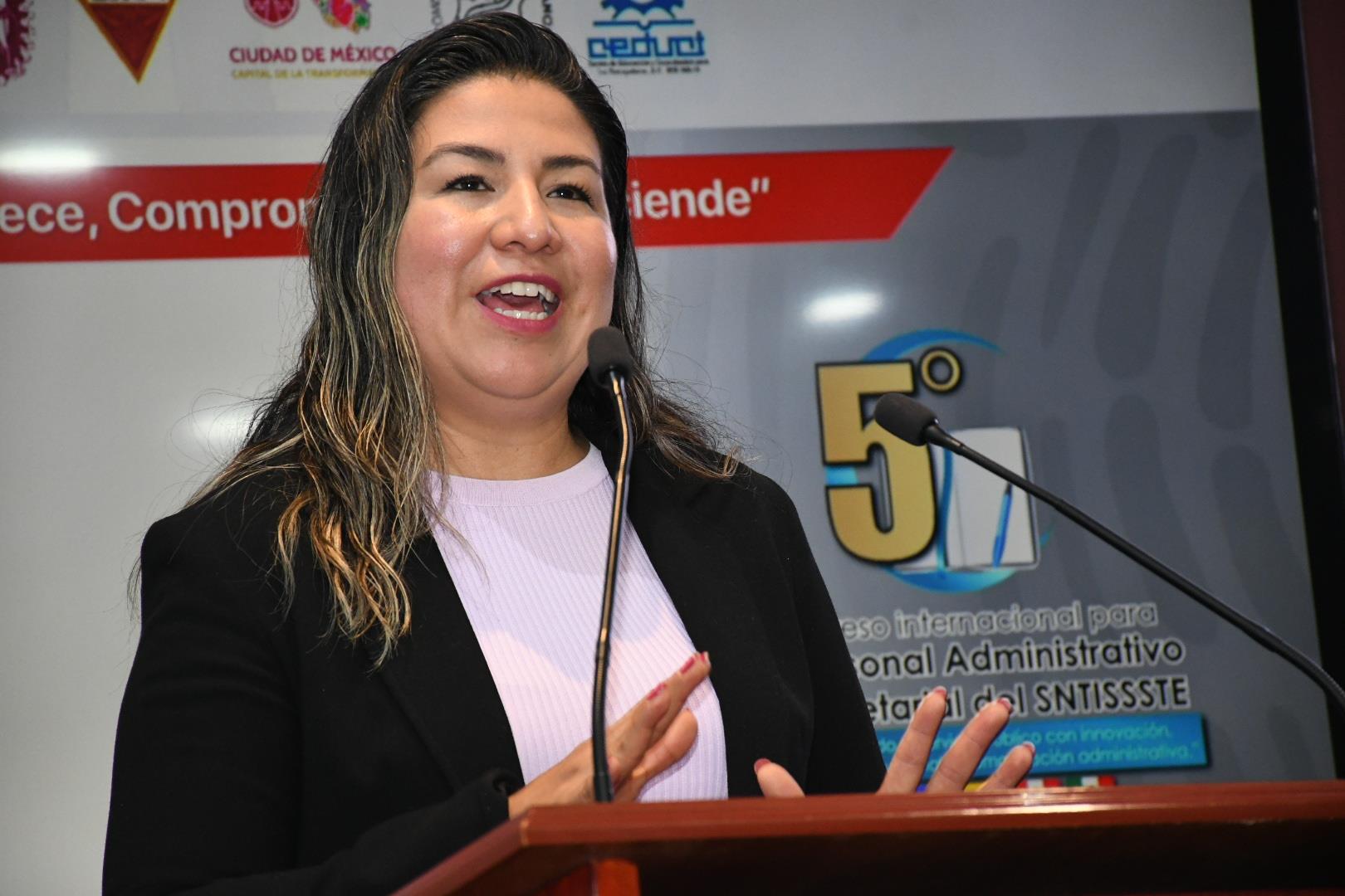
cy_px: 448
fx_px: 7285
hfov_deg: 10.5
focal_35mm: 195
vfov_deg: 7.0
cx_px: 672
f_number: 6.3
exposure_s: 1/125
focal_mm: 130
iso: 3200
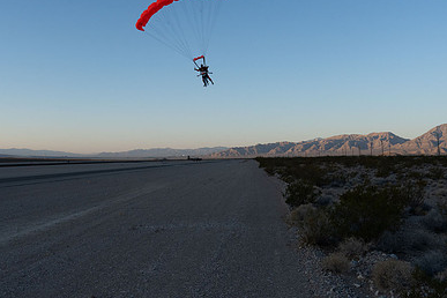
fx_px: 447
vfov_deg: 36.4
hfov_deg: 53.0
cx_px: 195
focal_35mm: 36
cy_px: 96
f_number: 6.3
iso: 1250
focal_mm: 24
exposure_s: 1/2000
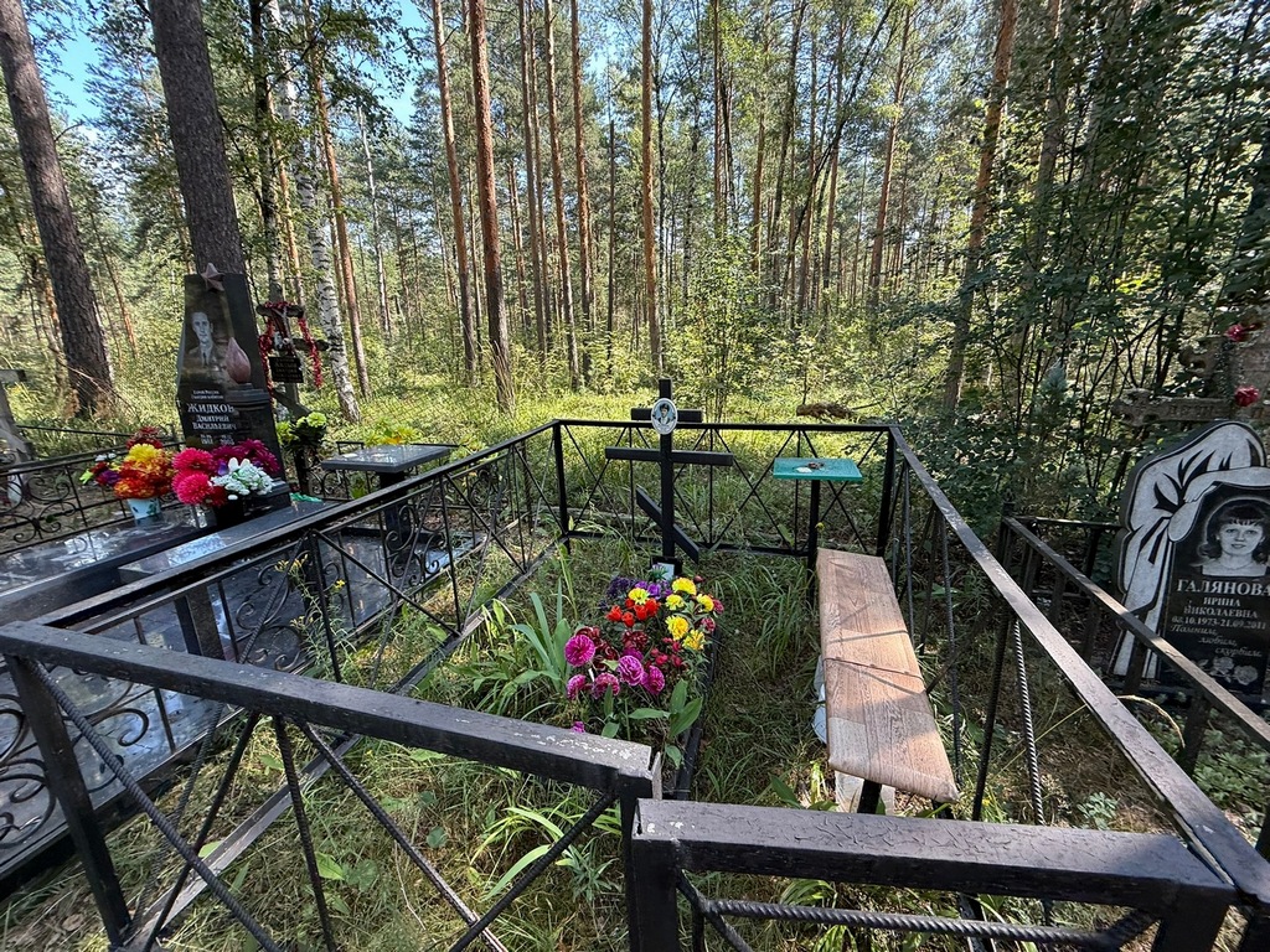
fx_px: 514
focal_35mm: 14
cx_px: 635
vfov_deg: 85.7
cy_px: 476
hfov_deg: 102.1
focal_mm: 2.22
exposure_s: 1/99
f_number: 2.2
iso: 64
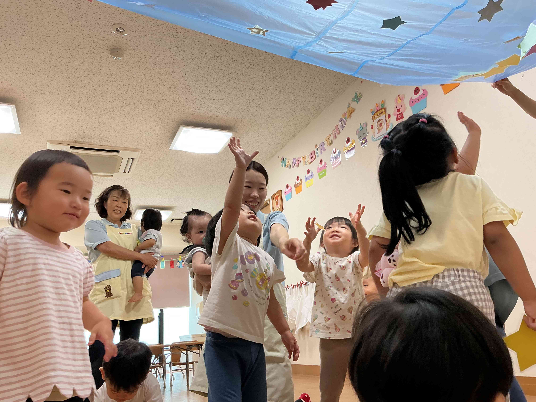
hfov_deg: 61.7
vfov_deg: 48.2
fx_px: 449
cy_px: 201
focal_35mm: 29
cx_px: 268
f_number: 1.8
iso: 64
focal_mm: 3
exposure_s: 1/120
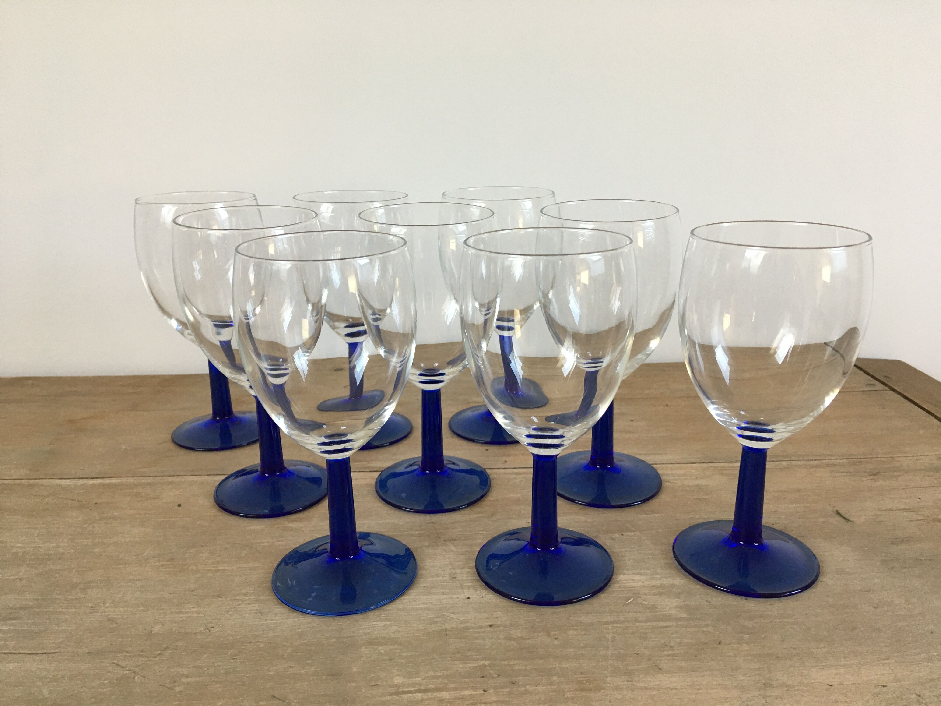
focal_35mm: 29
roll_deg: +0.7
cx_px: 470
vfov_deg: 48.2
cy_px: 353
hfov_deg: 61.7
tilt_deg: -14.9
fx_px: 788
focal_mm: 4.15
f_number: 2.2
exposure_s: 1/33
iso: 50
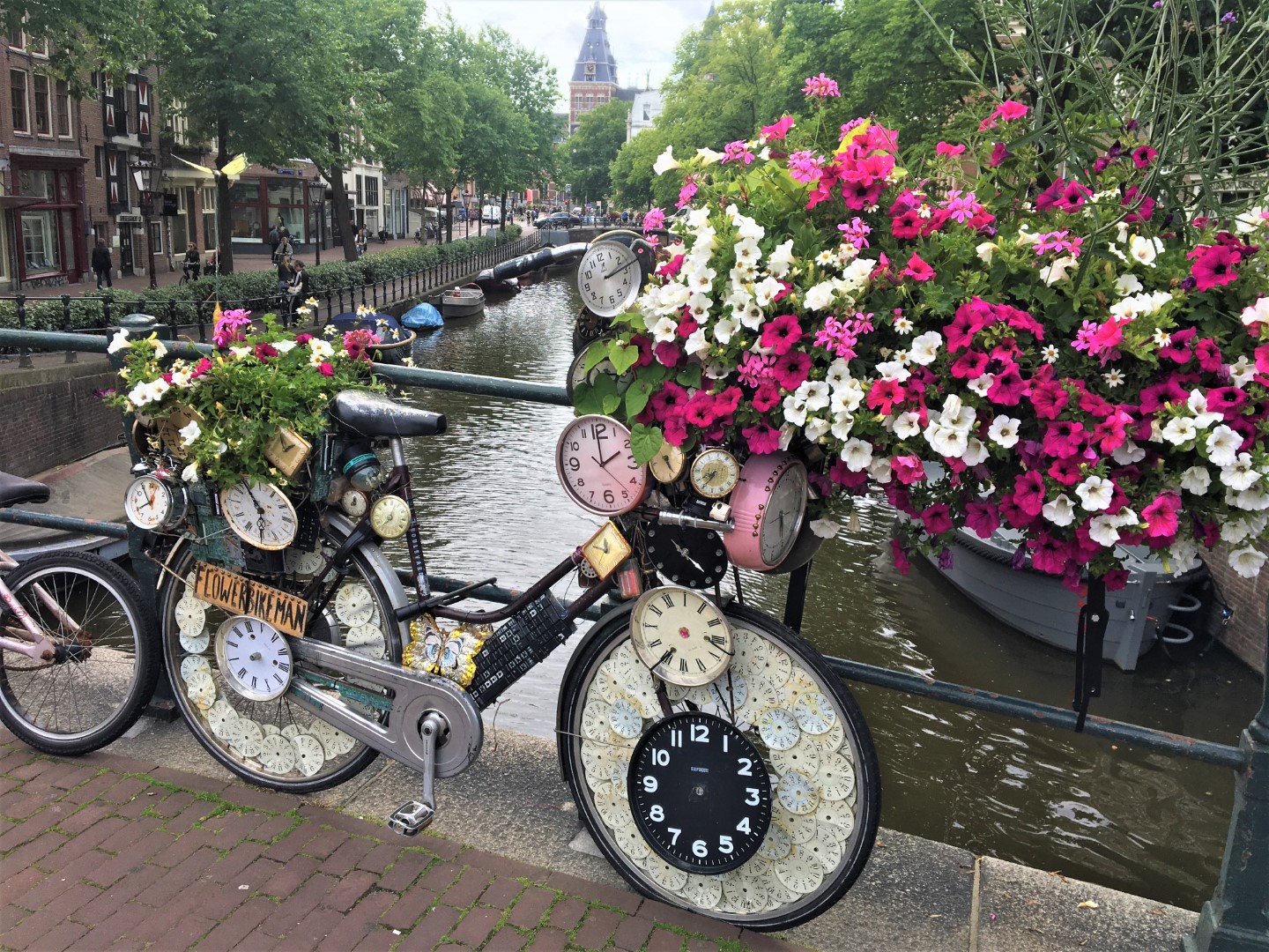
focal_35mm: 29
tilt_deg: -15.0
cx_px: 634
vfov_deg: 48.2
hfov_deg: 61.7
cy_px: 476
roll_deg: -1.6
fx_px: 1063
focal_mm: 4.15
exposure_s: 1/725
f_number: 2.2
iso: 25
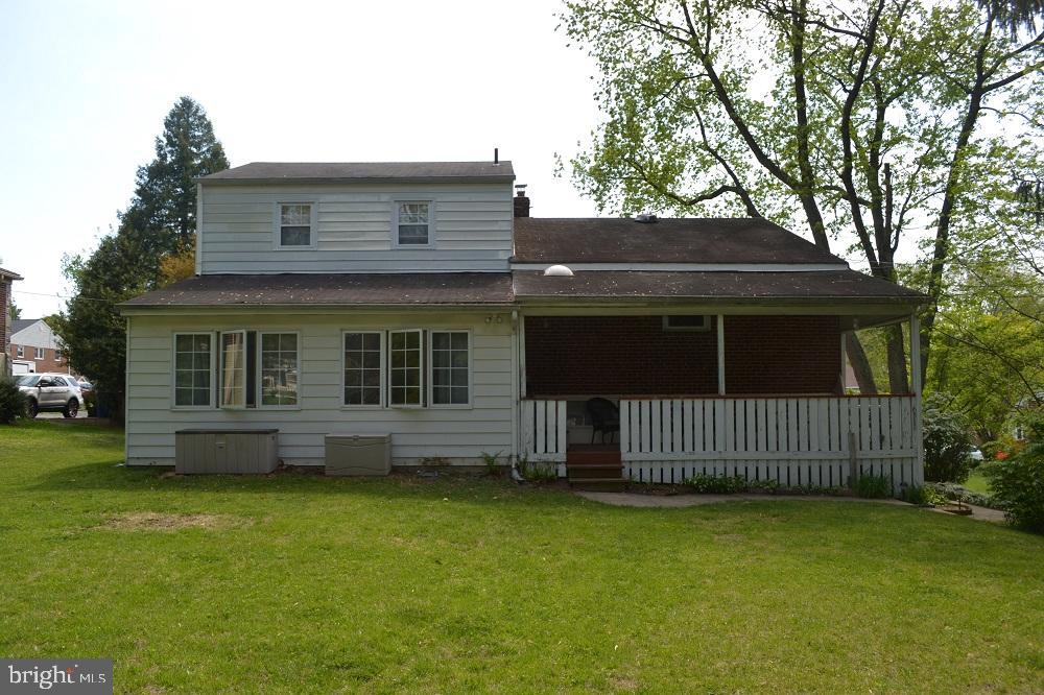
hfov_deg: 67.4
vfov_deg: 47.9
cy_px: 348
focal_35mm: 27
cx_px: 522
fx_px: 783
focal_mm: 18
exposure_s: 1/200
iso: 100
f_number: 6.3
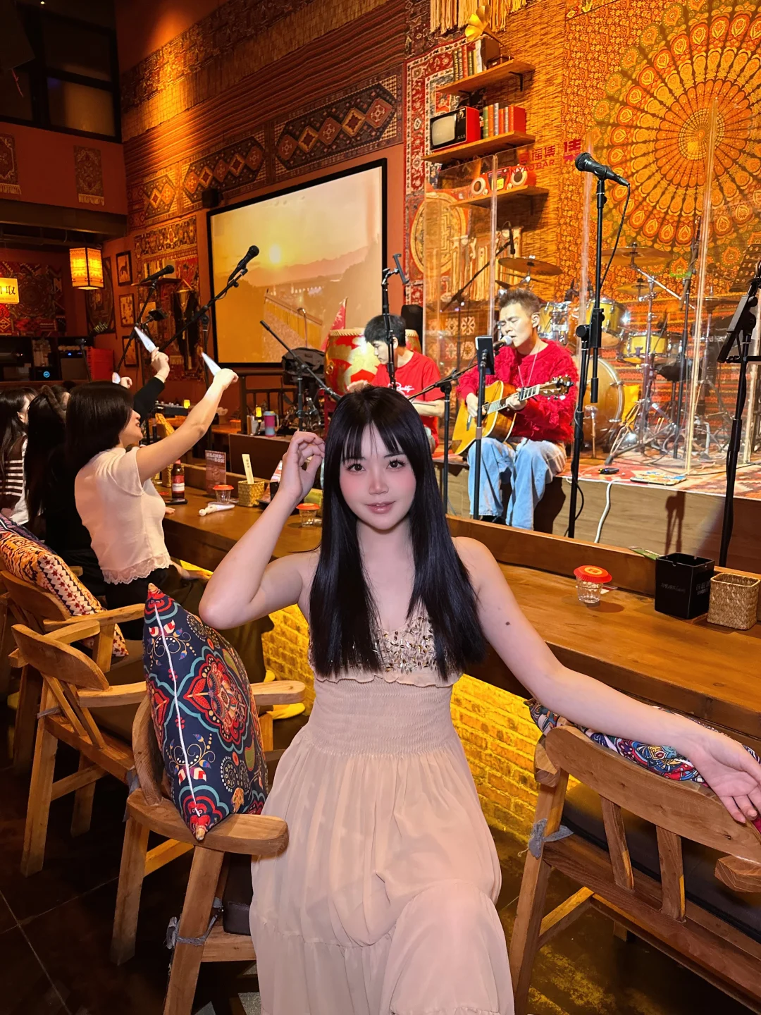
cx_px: 380
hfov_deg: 56.8
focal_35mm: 24
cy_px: 508
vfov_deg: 71.6
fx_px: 703
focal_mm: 6.86
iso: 400
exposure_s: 1/50
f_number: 1.78
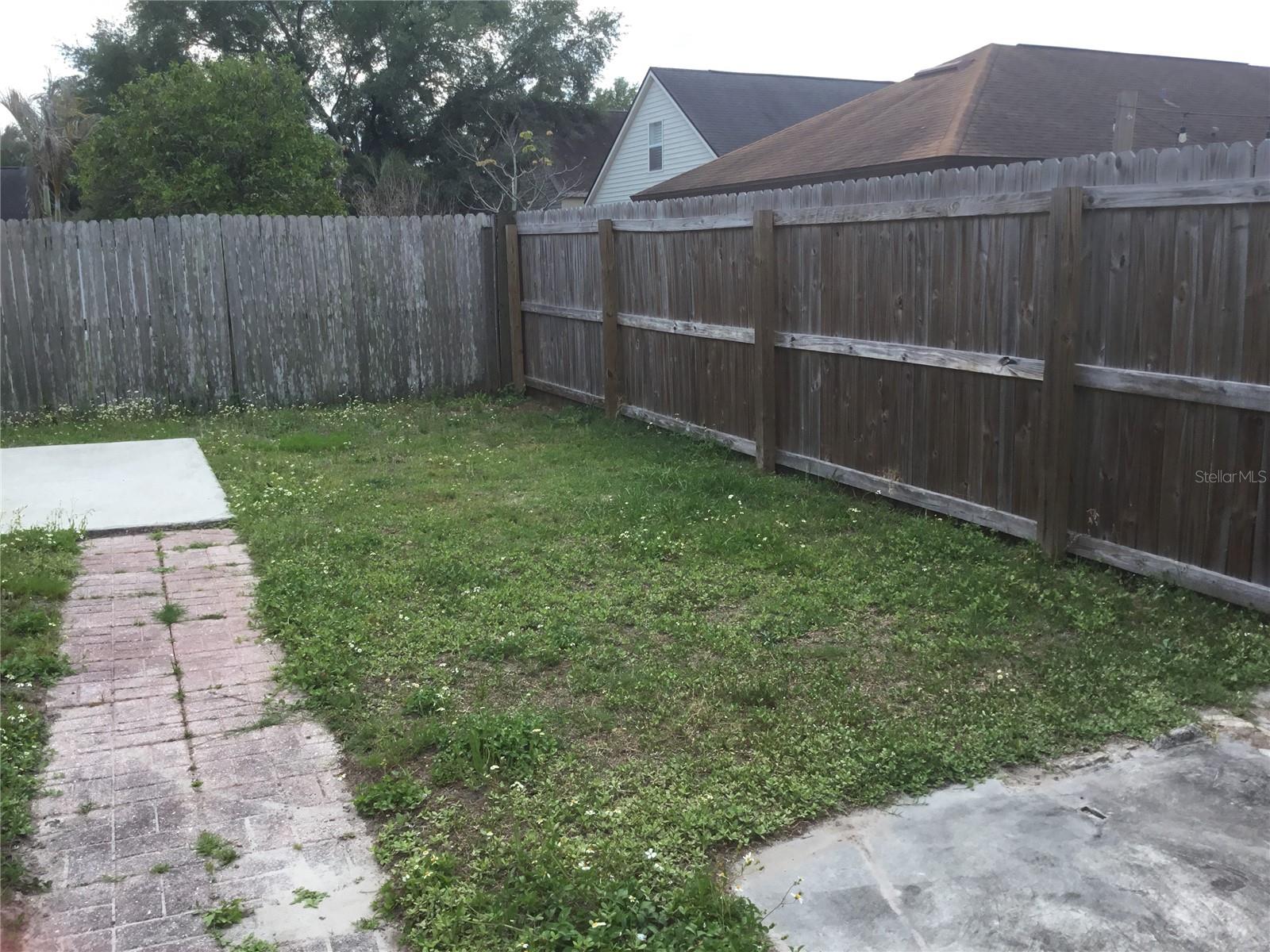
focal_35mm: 31
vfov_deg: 45.4
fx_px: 1137
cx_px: 635
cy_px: 476
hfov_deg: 58.4
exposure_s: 1/422
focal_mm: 3.3
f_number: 2.4
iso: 25
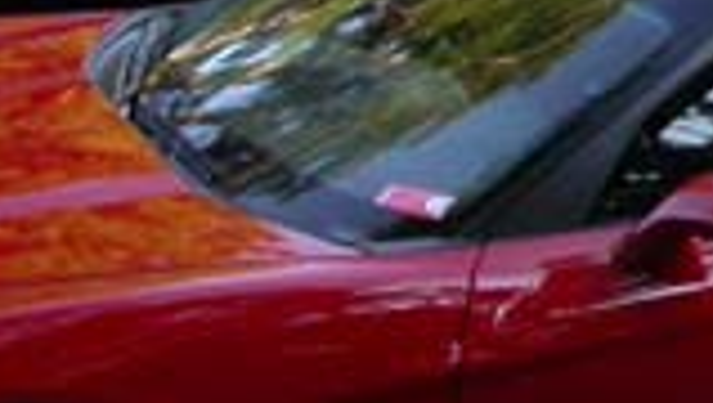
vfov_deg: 5.8
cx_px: 1538
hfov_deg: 9.5
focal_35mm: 208
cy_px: -251
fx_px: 3938
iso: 100
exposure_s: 1/74.8
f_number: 3.3
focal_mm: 7.85
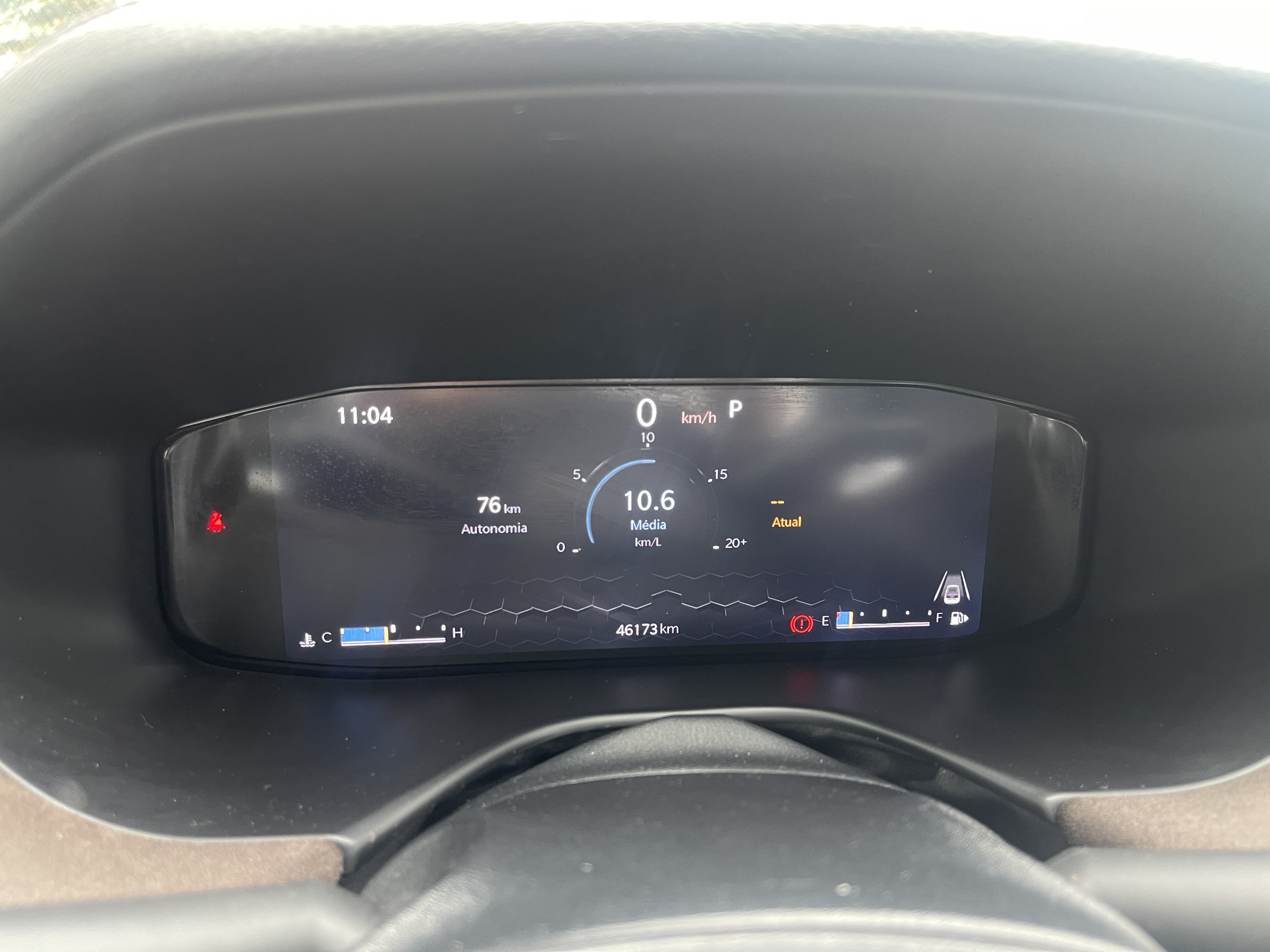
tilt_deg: -22.9
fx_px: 917
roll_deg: -1.7
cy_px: 476
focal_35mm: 25
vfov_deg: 54.9
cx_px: 635
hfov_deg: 69.4
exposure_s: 1/60
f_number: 1.6
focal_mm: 5.1
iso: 200
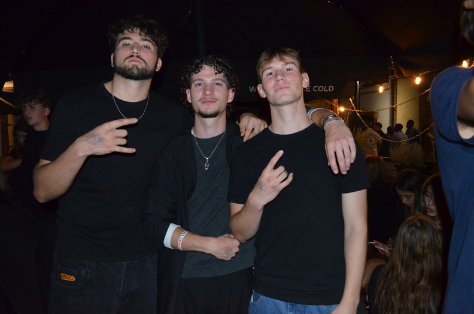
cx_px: 237
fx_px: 355
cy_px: 157
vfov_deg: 47.7
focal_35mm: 27
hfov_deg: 67.5
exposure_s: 1/60
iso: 3200
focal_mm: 18
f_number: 3.5
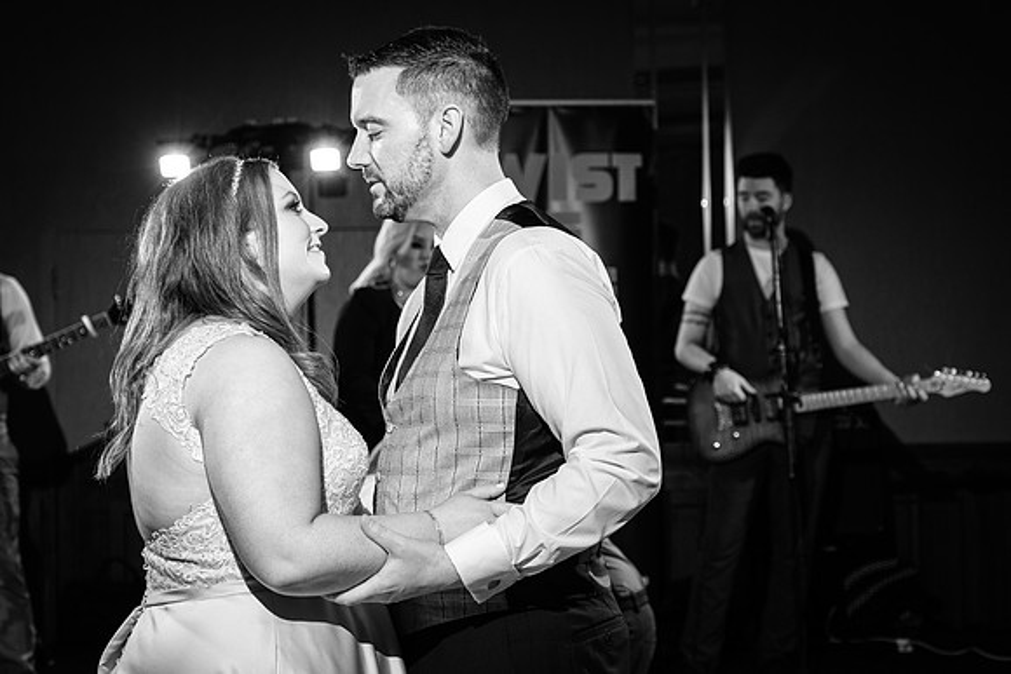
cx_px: 487
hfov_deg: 32.5
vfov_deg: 22.0
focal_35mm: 62
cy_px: 324
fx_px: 1736
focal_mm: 37.6
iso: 640
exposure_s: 1/160
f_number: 2.8
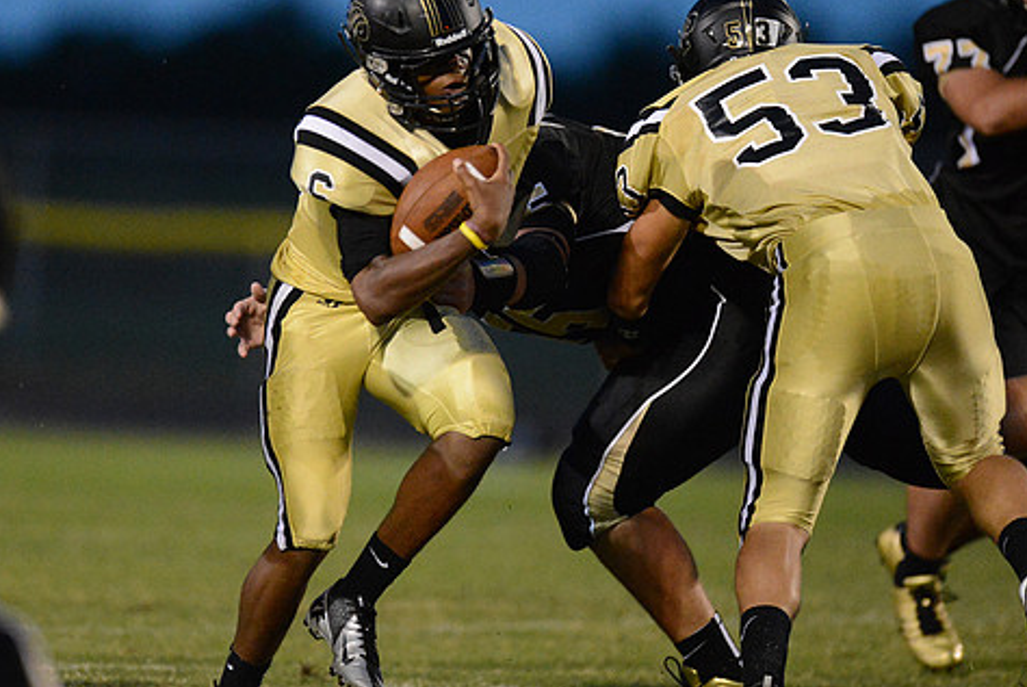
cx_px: 626
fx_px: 13963
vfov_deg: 2.8
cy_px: 344
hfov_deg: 4.2
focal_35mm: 489
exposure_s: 1/800
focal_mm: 400
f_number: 2.8
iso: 12800
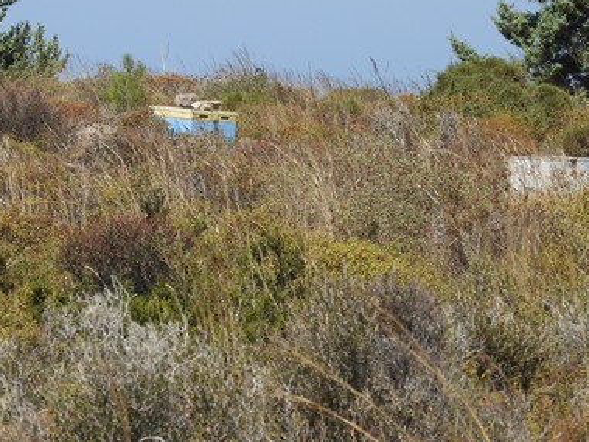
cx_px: 166
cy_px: 109
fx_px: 5392
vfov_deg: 4.7
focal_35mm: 317
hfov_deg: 6.2
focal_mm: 35.7
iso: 100
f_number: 4.5
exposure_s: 1/800
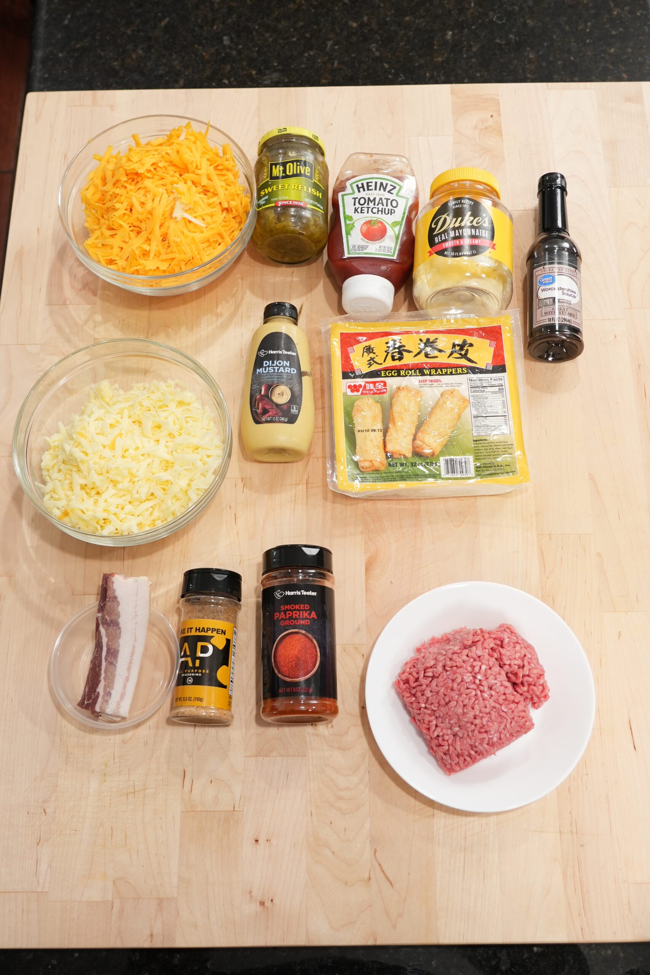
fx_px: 975
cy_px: 488
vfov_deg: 53.1
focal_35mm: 36
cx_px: 325
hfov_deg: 36.9
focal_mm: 24
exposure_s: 1/125
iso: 500
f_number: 4
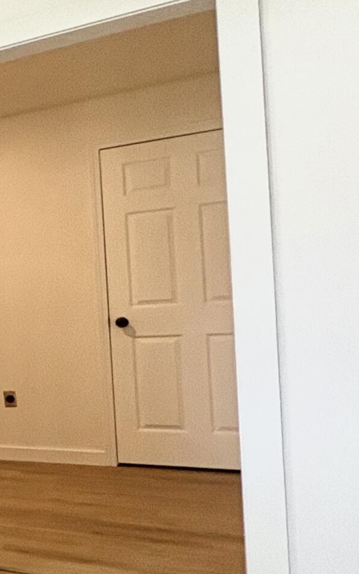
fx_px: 736
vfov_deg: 42.5
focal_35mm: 47
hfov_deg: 16.0
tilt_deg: -0.5
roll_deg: +4.0
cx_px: -460
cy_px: 338
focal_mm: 2.22
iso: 200
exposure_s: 1/120
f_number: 2.2
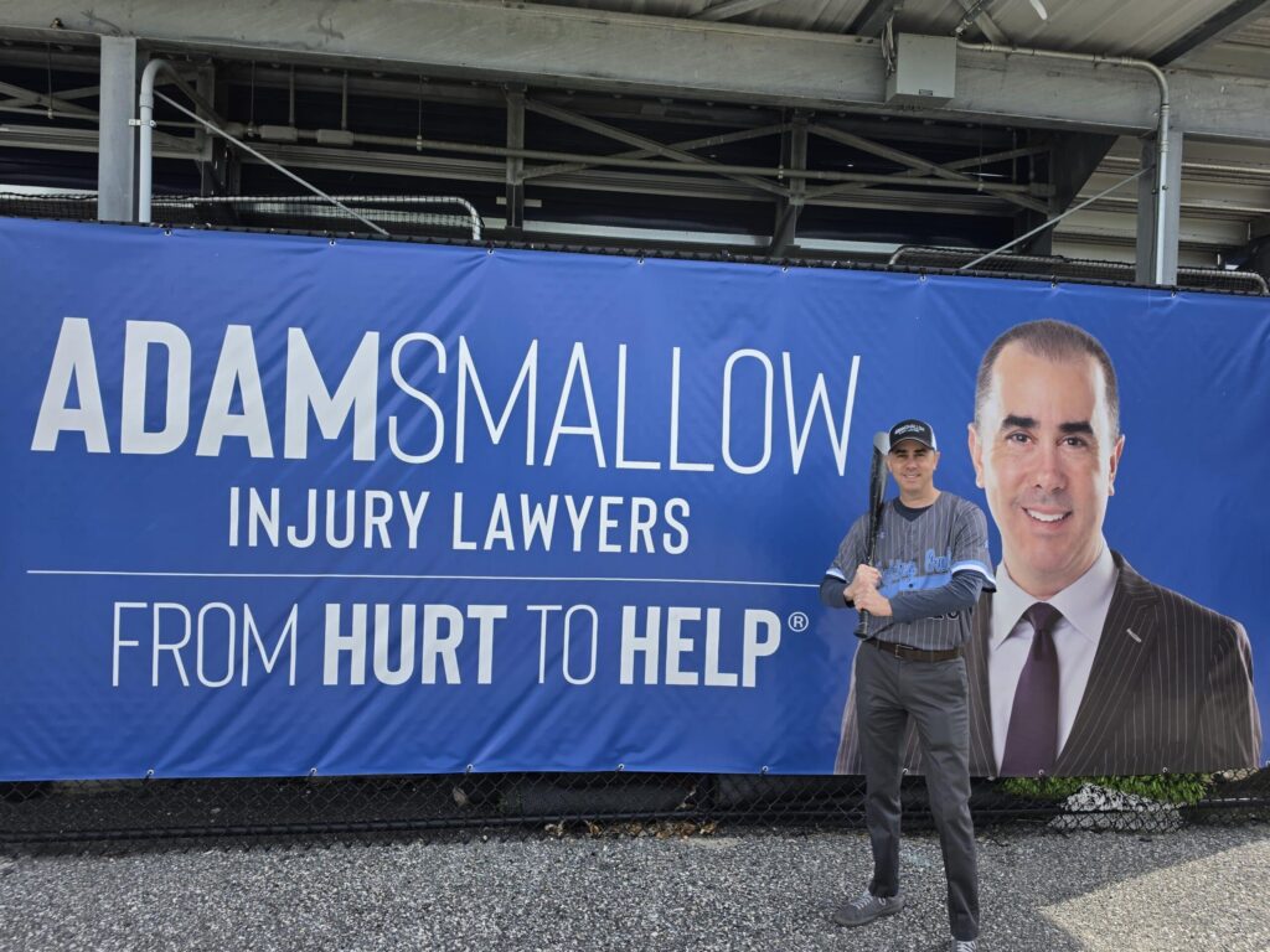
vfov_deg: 58.9
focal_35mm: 23
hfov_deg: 73.9
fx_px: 844
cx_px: 635
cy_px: 476
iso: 64
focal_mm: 6.5
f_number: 1.4
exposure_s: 1/2874
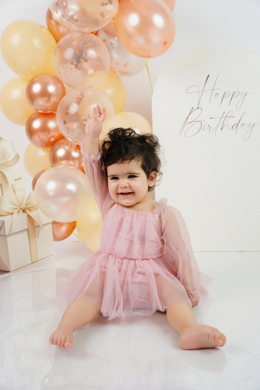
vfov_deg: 45.9
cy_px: 195
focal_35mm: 42
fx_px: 460
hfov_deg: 31.5
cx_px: 130
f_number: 5.6
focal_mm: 42.5
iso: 320
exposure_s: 1/160
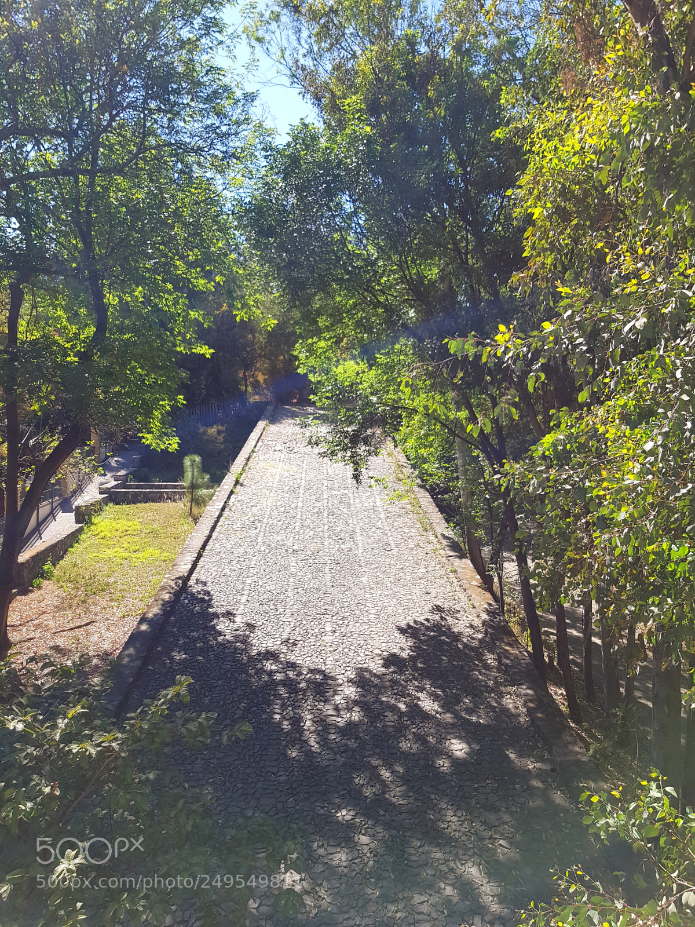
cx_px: 348
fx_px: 696
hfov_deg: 53.1
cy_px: 464
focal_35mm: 26
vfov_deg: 67.3
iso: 40
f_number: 1.7
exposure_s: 1/1014
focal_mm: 4.2
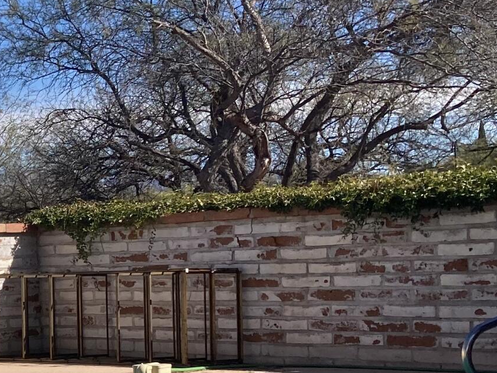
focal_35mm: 99
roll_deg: +1.2
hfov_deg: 17.4
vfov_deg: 14.8
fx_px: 1421
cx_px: -291
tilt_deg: -2.1
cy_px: 318
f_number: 1.8
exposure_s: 1/2825
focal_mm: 3.99
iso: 20
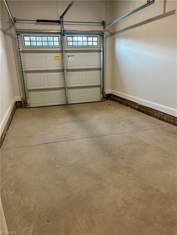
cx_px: 88
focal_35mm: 26
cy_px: 118
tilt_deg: -15.8
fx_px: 177
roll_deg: +1.7
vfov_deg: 67.3
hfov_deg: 53.1
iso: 200
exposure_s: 1/60
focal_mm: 5.7
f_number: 1.5
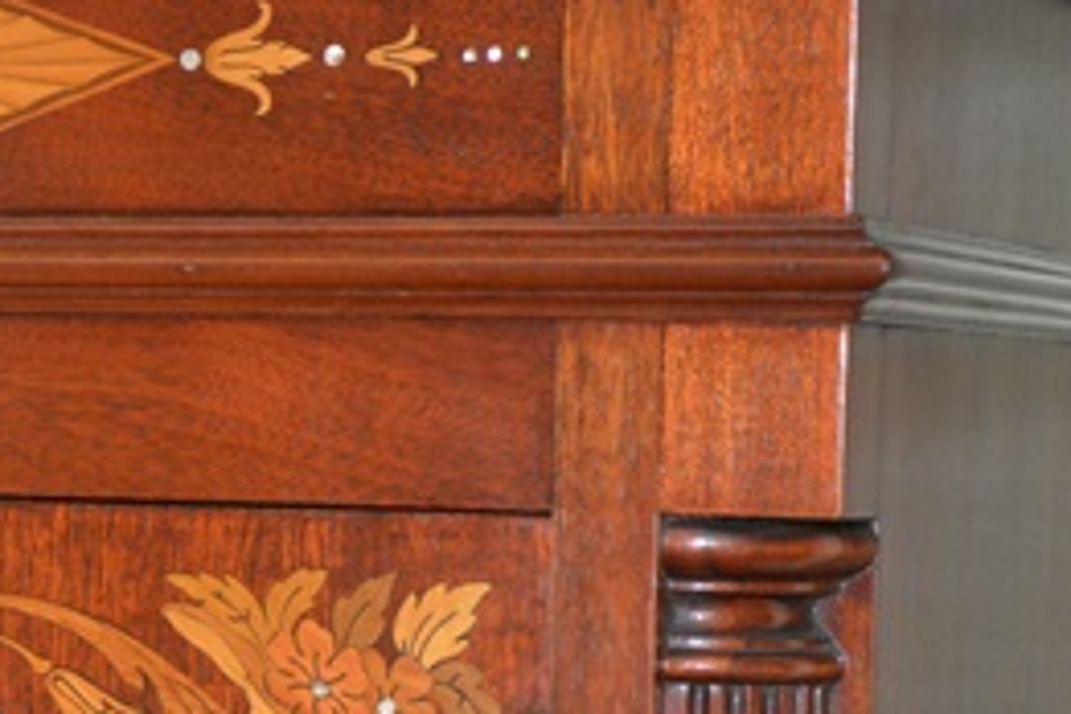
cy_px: 689
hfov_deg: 13.9
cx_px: -74
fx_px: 4313
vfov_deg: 9.4
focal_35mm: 145
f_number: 5.3
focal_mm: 42
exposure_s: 1/60
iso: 3200
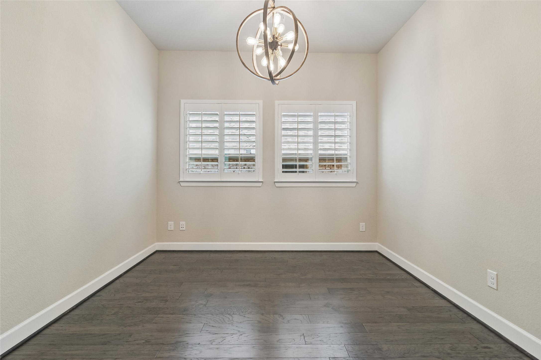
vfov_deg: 72.0
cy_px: 180
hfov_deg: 95.0
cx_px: 270
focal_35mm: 16
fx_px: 248
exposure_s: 1/25
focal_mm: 11
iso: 250
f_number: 8
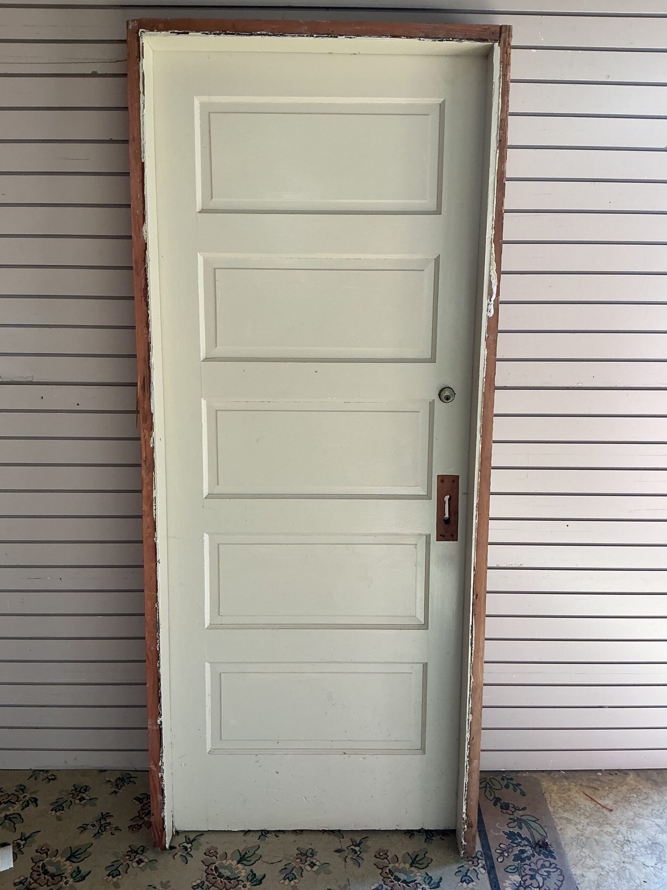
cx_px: 334
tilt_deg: -16.6
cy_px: 445
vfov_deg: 61.7
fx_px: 745
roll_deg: -0.6
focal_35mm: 29
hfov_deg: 48.2
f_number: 1.8
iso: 50
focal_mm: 3
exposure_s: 1/120
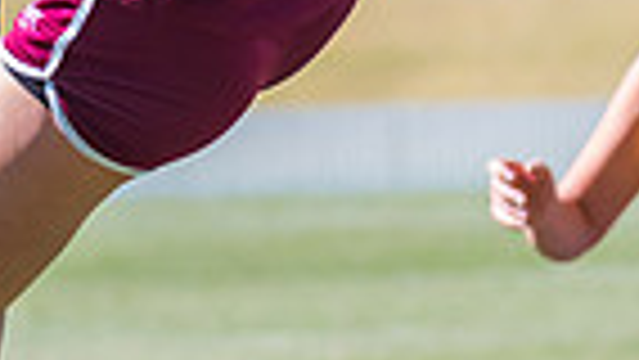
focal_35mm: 729
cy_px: -277
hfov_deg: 3.0
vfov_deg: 1.7
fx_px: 12357
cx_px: -176
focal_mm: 170
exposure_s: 1/1600
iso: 800
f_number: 6.3
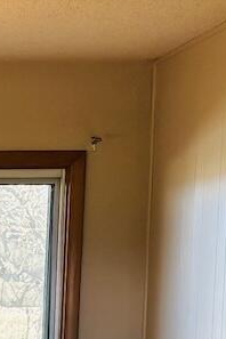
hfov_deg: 7.3
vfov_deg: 11.4
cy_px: 475
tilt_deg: -5.8
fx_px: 1648
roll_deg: -0.8
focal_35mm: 175
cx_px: -345
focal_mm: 5.96
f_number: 1.6
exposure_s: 1/153
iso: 40
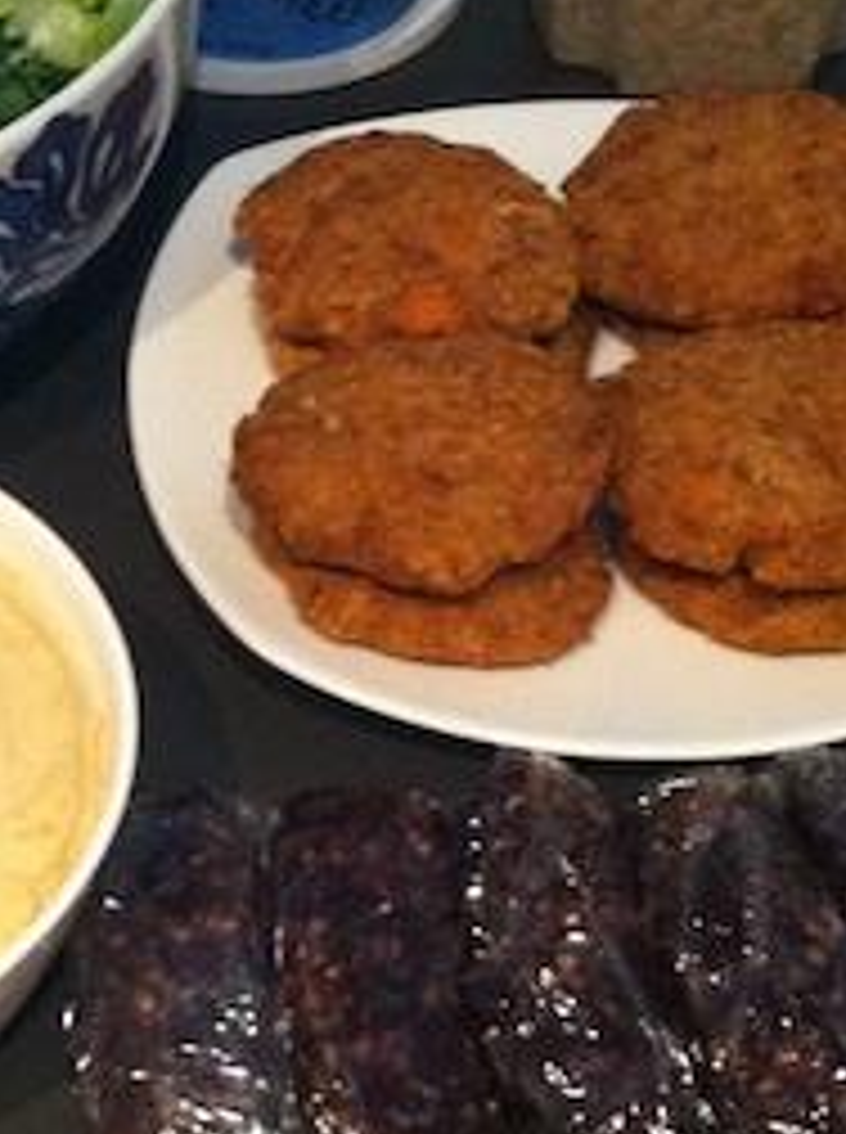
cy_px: 448
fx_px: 3041
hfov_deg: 15.7
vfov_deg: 21.1
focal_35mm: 93
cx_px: 108
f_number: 2.8
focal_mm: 3.85
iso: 500
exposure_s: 1/15
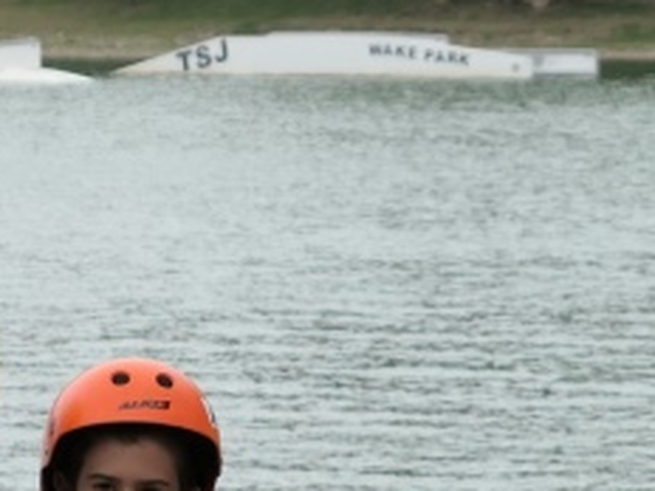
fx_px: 4560
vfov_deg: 6.2
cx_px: 28
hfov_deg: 8.2
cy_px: 443
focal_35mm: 241
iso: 125
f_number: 2.8
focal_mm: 23.7
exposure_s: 1/1600
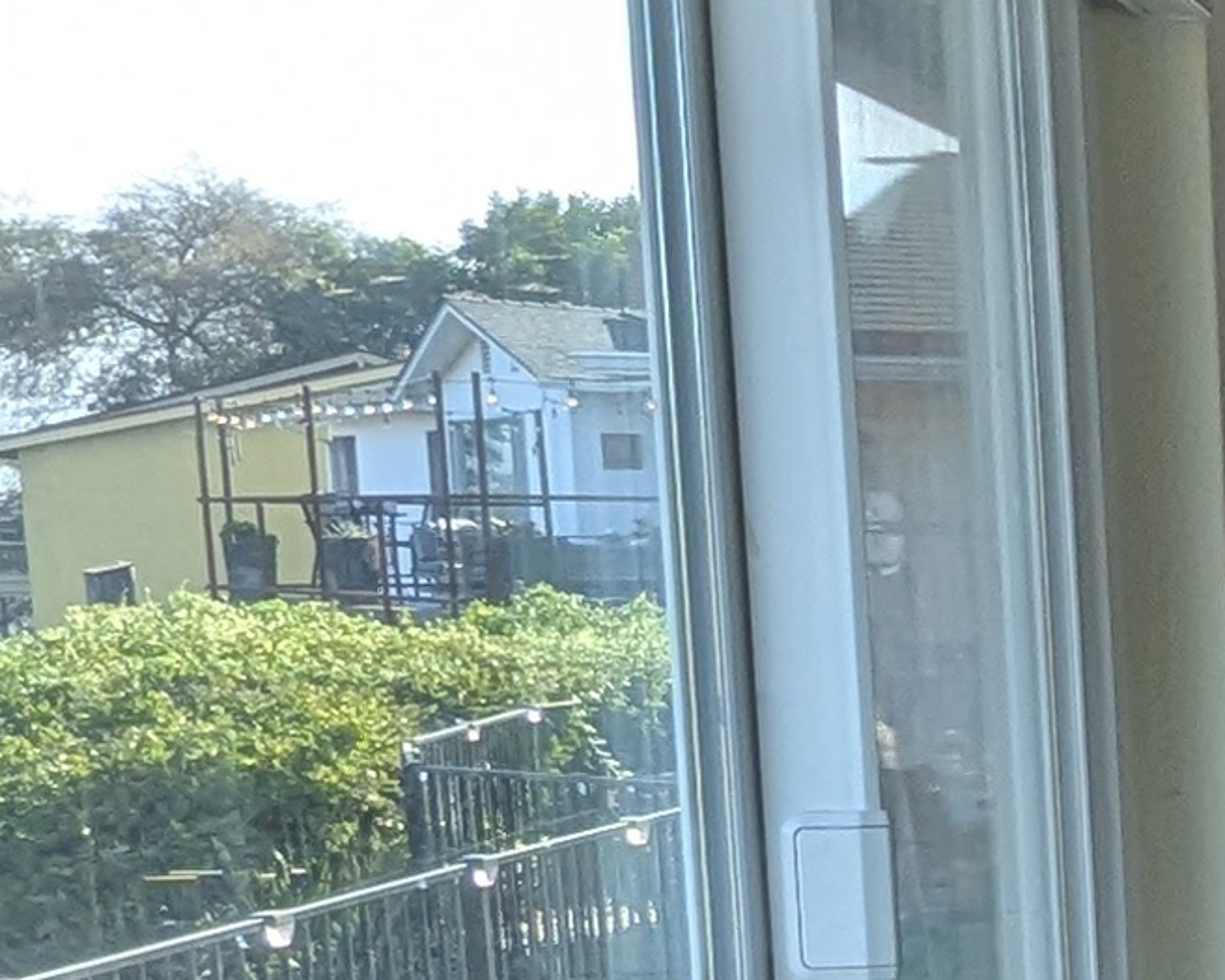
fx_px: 2865
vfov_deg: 19.1
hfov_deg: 16.2
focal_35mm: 79
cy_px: 853
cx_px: 2676
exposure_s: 1/138
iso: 42
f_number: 2.2
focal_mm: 1.95
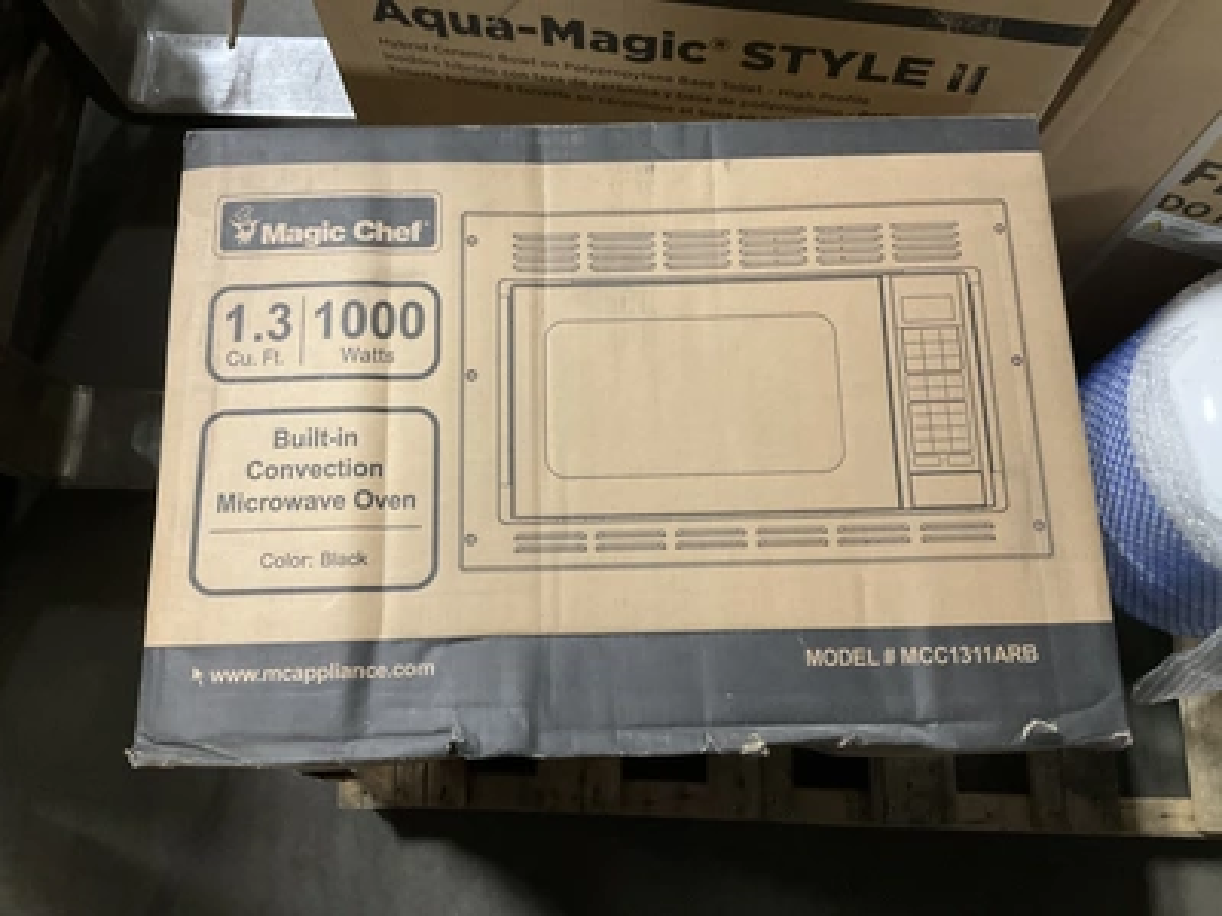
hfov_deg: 61.7
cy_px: 458
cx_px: 611
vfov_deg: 48.2
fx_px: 1024
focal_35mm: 29
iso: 250
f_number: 1.8
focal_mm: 3
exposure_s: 1/30
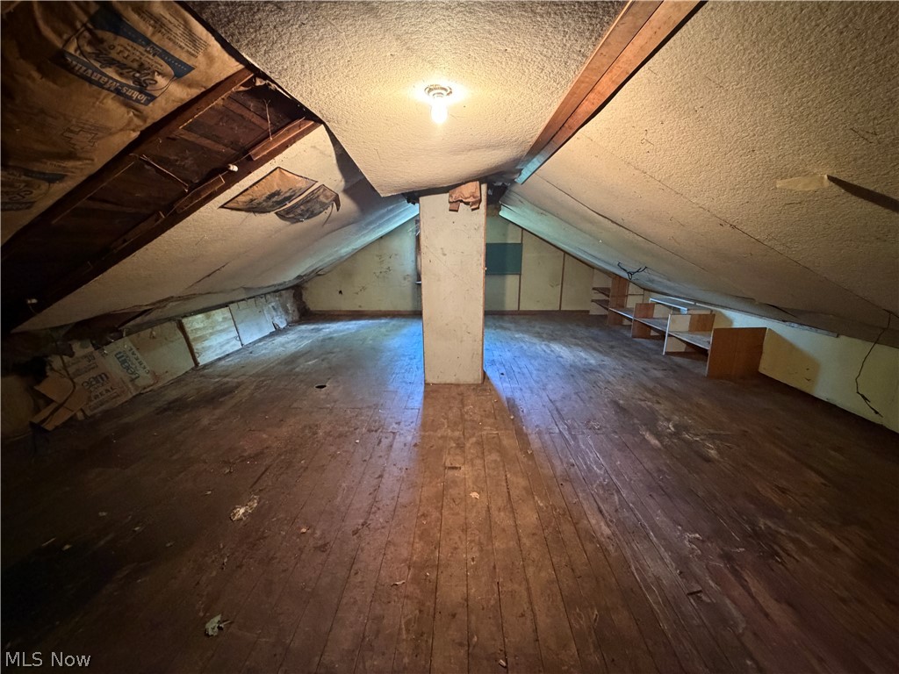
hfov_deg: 102.1
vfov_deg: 85.7
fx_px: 364
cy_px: 337
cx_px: 450
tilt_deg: -13.0
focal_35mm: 14
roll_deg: +0.3
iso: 1250
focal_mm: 2.22
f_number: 2.2
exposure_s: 1/40
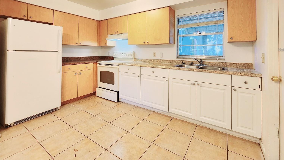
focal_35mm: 15
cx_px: 146
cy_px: 50
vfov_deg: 68.0
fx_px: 113
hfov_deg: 103.0
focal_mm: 2.2
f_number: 2.2
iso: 250
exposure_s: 1/60.2
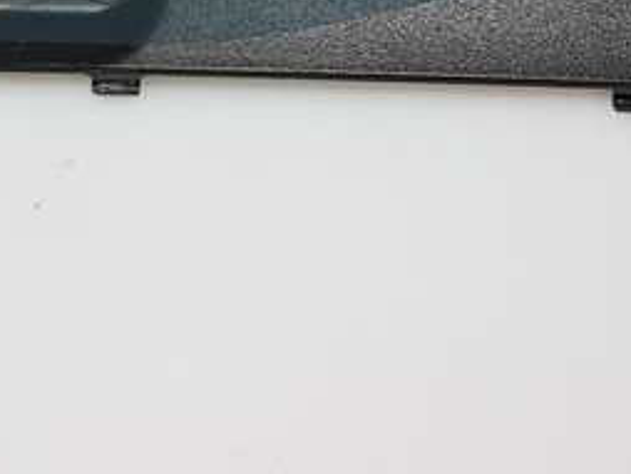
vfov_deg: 13.4
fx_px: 1879
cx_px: 149
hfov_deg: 18.9
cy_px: -273
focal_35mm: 103
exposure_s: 1/100
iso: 64
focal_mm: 4.2
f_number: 1.7
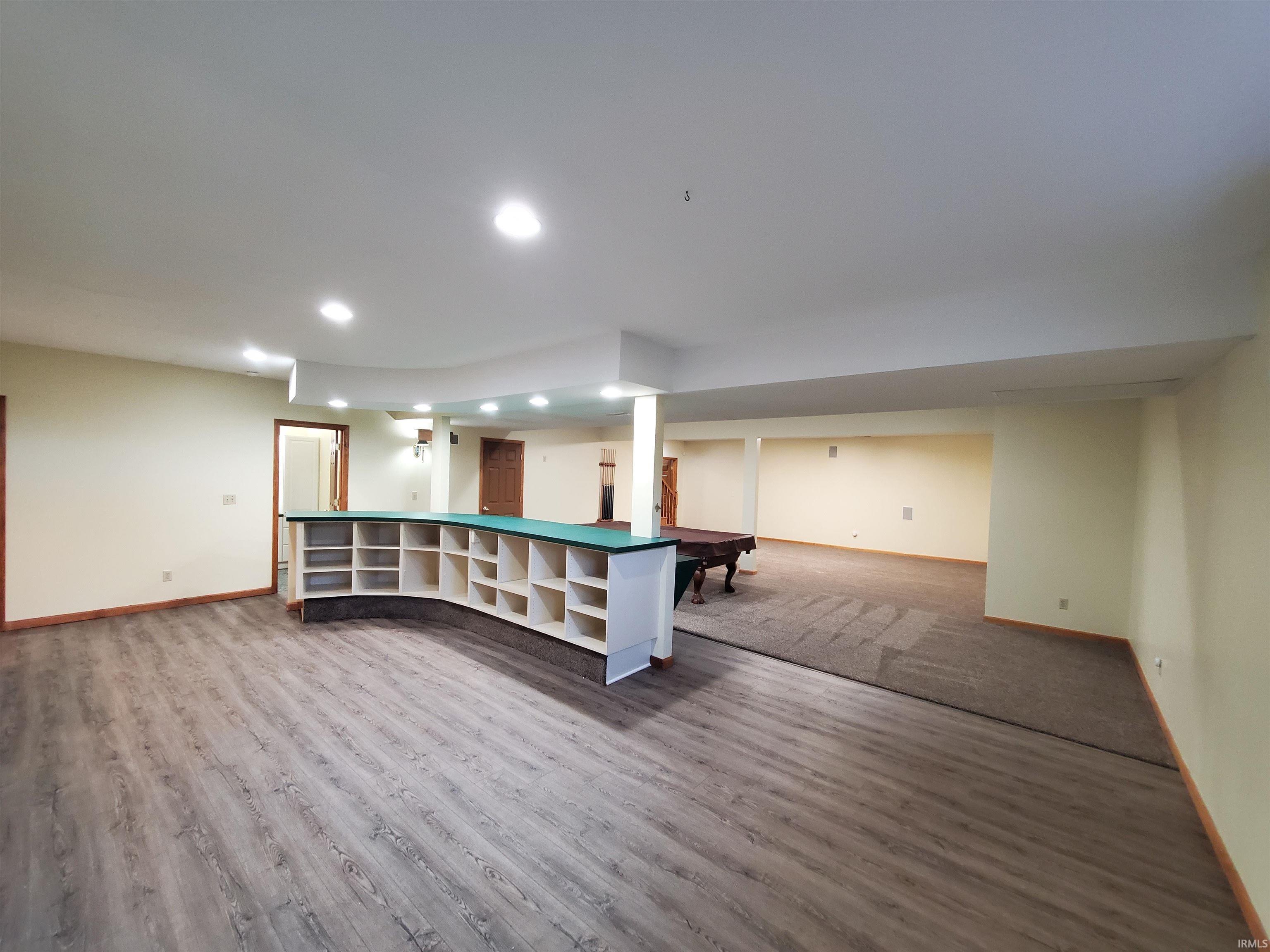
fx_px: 477
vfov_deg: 89.9
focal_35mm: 13
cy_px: 476
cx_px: 635
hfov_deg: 106.2
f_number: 2.2
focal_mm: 1.8
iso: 500
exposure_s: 1/30
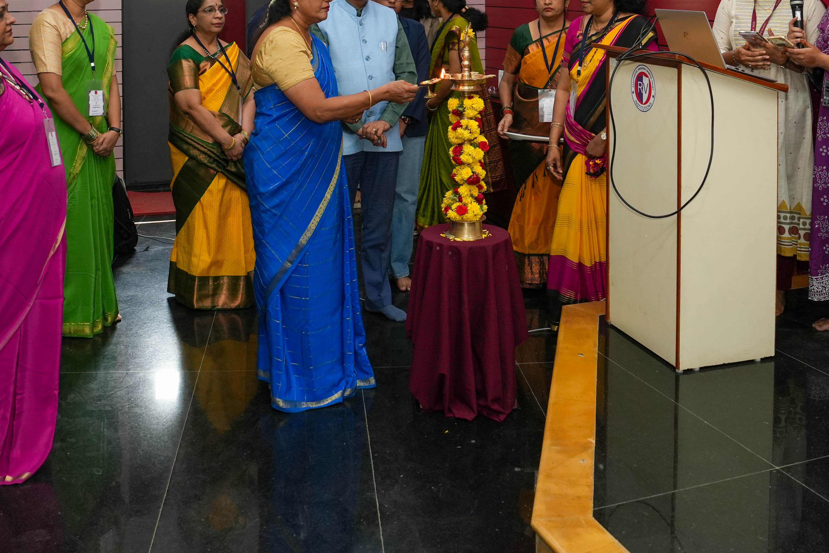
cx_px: 441
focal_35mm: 41
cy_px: 108
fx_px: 944
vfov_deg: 31.7
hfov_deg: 47.4
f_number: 4
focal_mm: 24
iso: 1000
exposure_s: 1/125
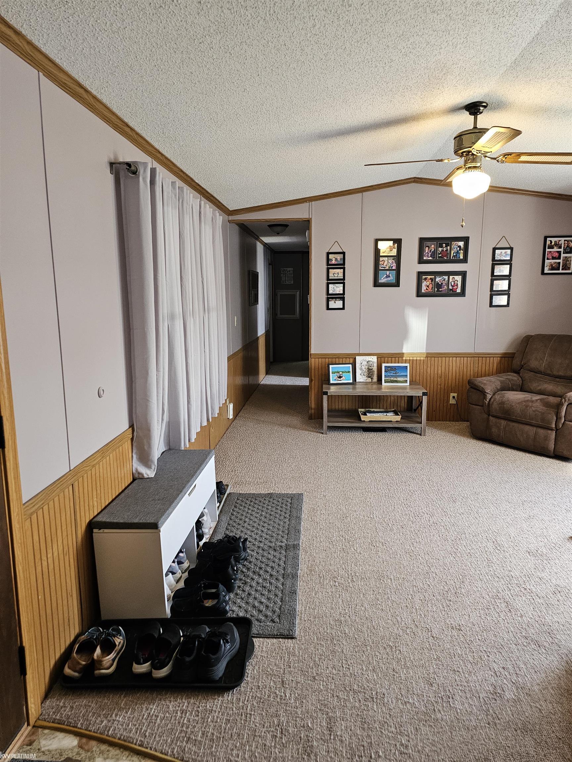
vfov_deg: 73.9
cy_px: 381
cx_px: 286
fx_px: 507
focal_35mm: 23
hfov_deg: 58.9
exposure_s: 1/120
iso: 640
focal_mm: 6.3
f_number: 1.7
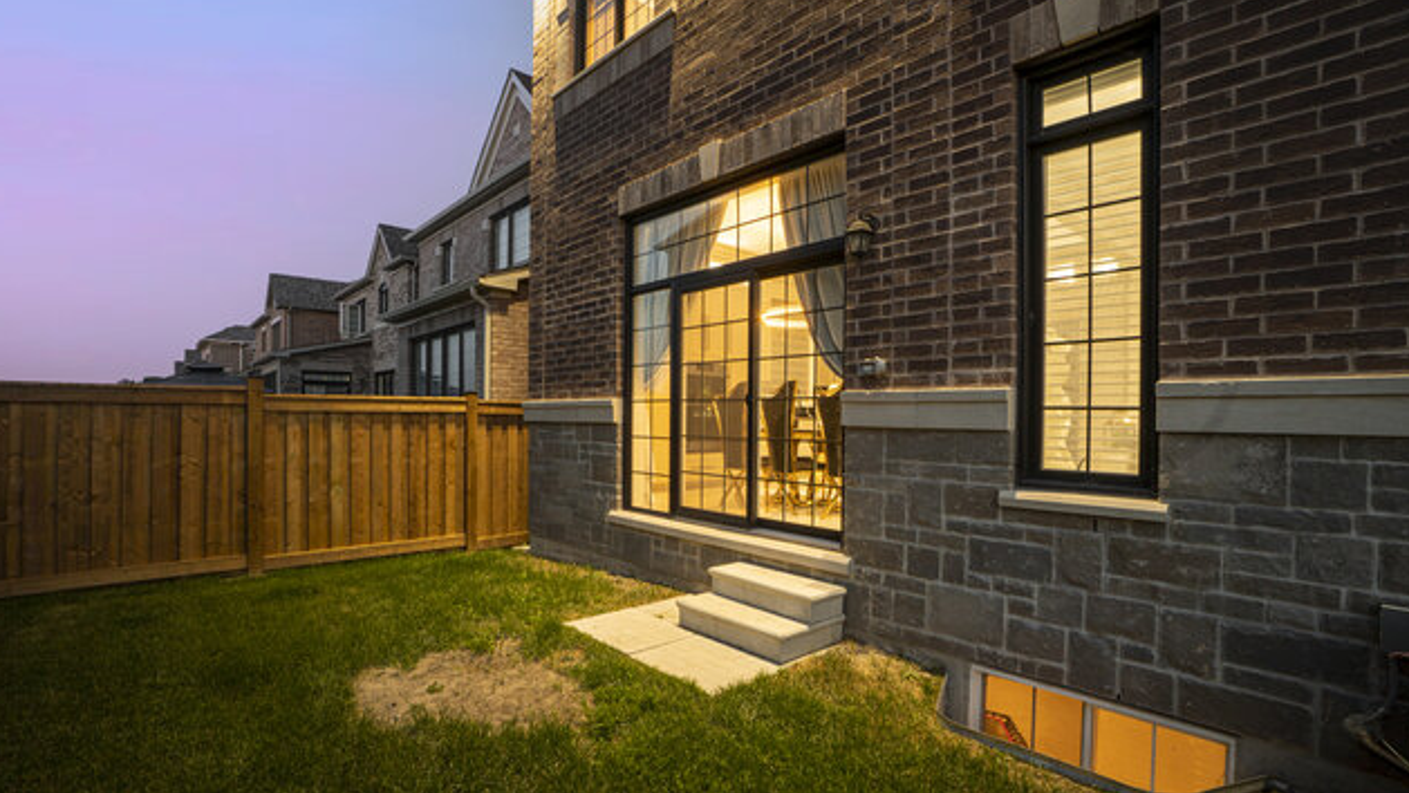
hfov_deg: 99.4
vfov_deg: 67.0
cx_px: 703
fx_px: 598
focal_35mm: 16
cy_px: 429
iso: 50
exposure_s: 3.2
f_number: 13
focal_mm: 10
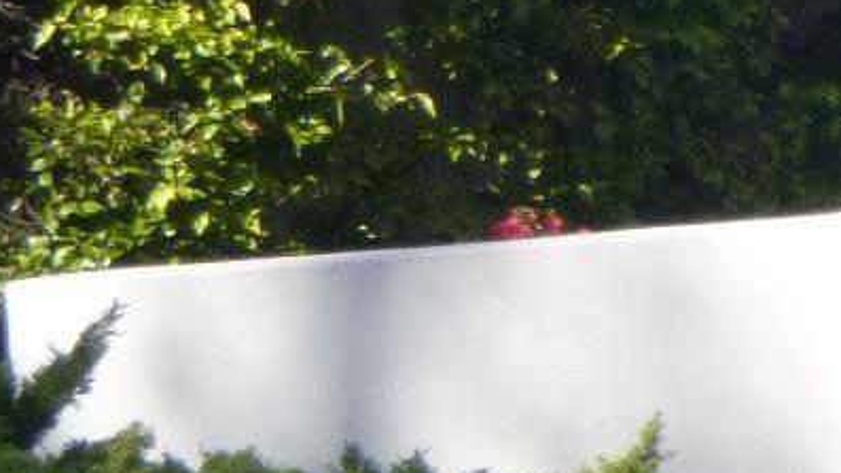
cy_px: 263
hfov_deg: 7.3
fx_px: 6264
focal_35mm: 281
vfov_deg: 4.3
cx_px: 1856
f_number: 4.9
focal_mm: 9
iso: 100
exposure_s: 1/200
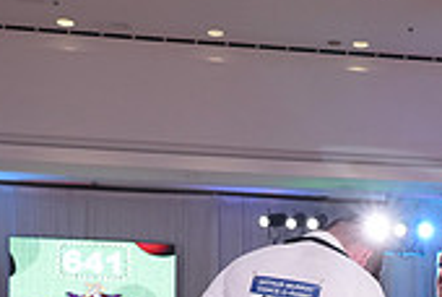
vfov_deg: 13.9
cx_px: 465
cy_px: 462
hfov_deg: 21.2
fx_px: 1132
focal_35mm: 92
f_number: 4
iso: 2000
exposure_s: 1/400
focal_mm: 27
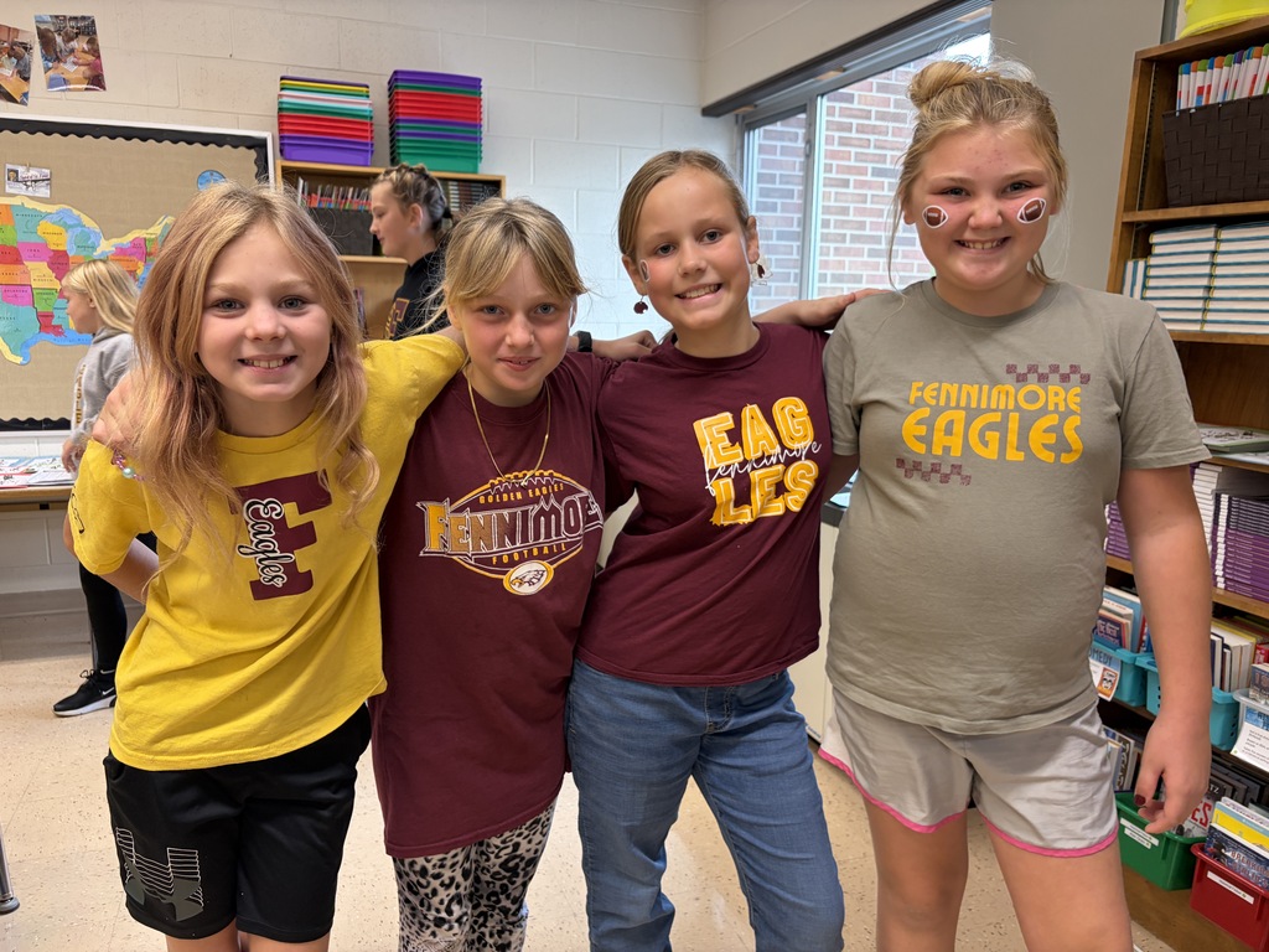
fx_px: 953
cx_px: 634
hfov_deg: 67.3
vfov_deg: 53.1
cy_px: 476
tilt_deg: -10.7
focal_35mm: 26
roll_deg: -1.1
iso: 125
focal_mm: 5.96
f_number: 1.6
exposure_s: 1/60
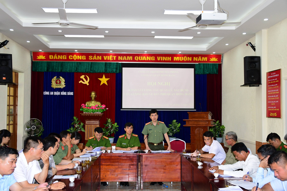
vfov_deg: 34.2
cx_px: 144
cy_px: 96
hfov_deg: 49.6
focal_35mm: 39
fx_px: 311
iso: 1000
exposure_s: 1/200
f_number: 6.3
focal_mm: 26
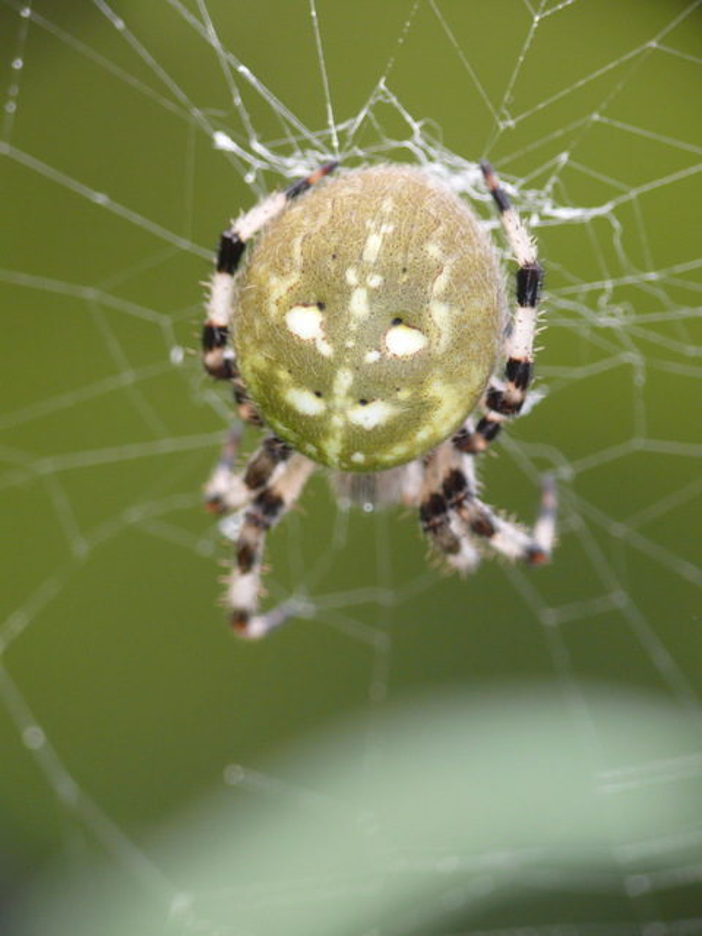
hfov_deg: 8.4
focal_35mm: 176
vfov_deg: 11.2
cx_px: 351
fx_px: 4759
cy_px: 468
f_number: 4
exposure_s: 1/250
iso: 200
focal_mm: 37.2
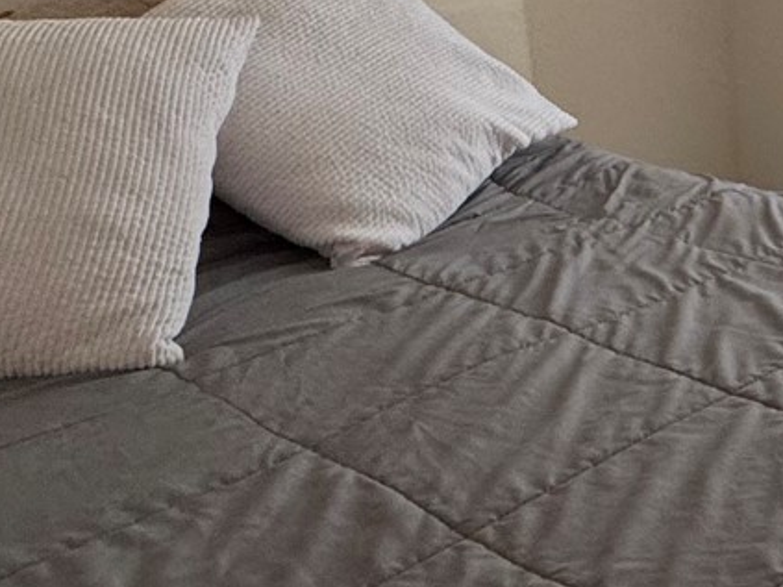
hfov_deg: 29.3
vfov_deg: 25.9
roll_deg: +0.9
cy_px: -20
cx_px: 1014
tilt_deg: -8.1
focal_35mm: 53
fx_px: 1198
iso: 200
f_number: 2.2
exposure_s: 1/120
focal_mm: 2.22
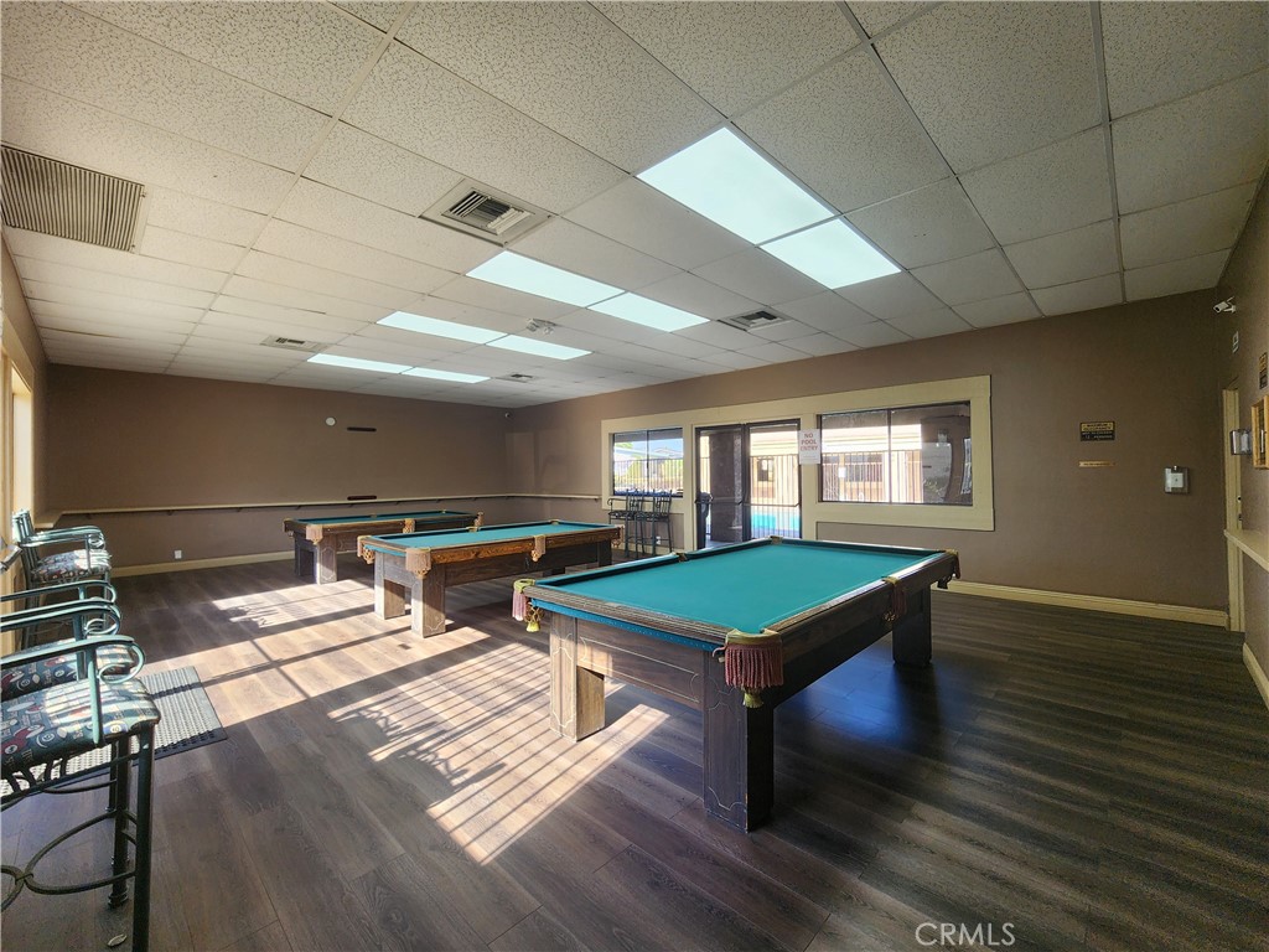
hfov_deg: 106.2
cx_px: 634
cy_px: 476
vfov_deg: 89.9
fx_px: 477
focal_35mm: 13
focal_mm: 2.2
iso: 80
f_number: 2.2
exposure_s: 1/120
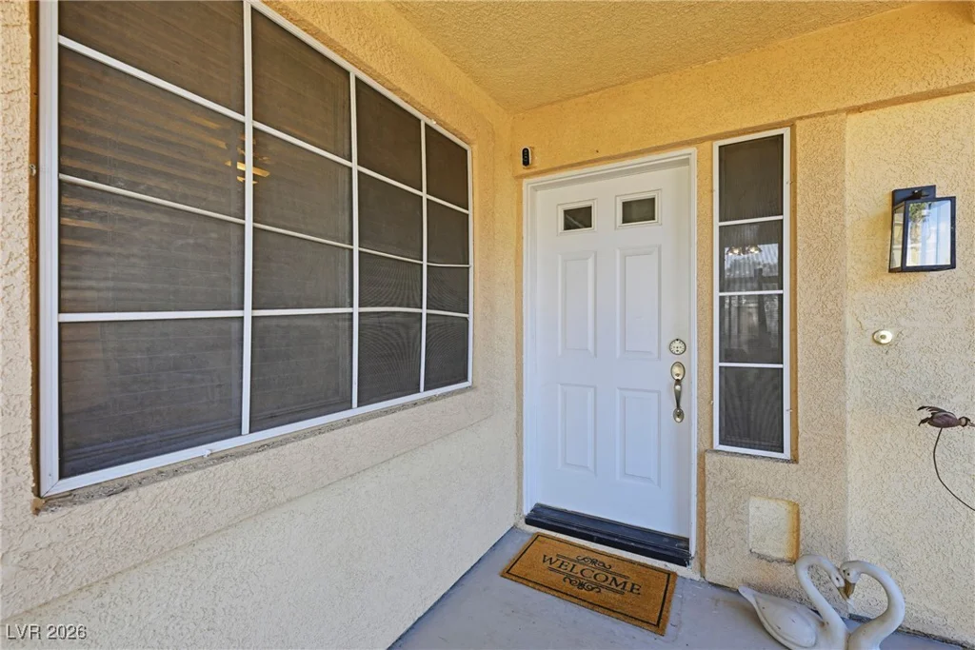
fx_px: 406
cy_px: 325
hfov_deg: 100.4
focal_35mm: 15
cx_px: 488
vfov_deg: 77.3
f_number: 9
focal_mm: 15
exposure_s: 1/125
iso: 64
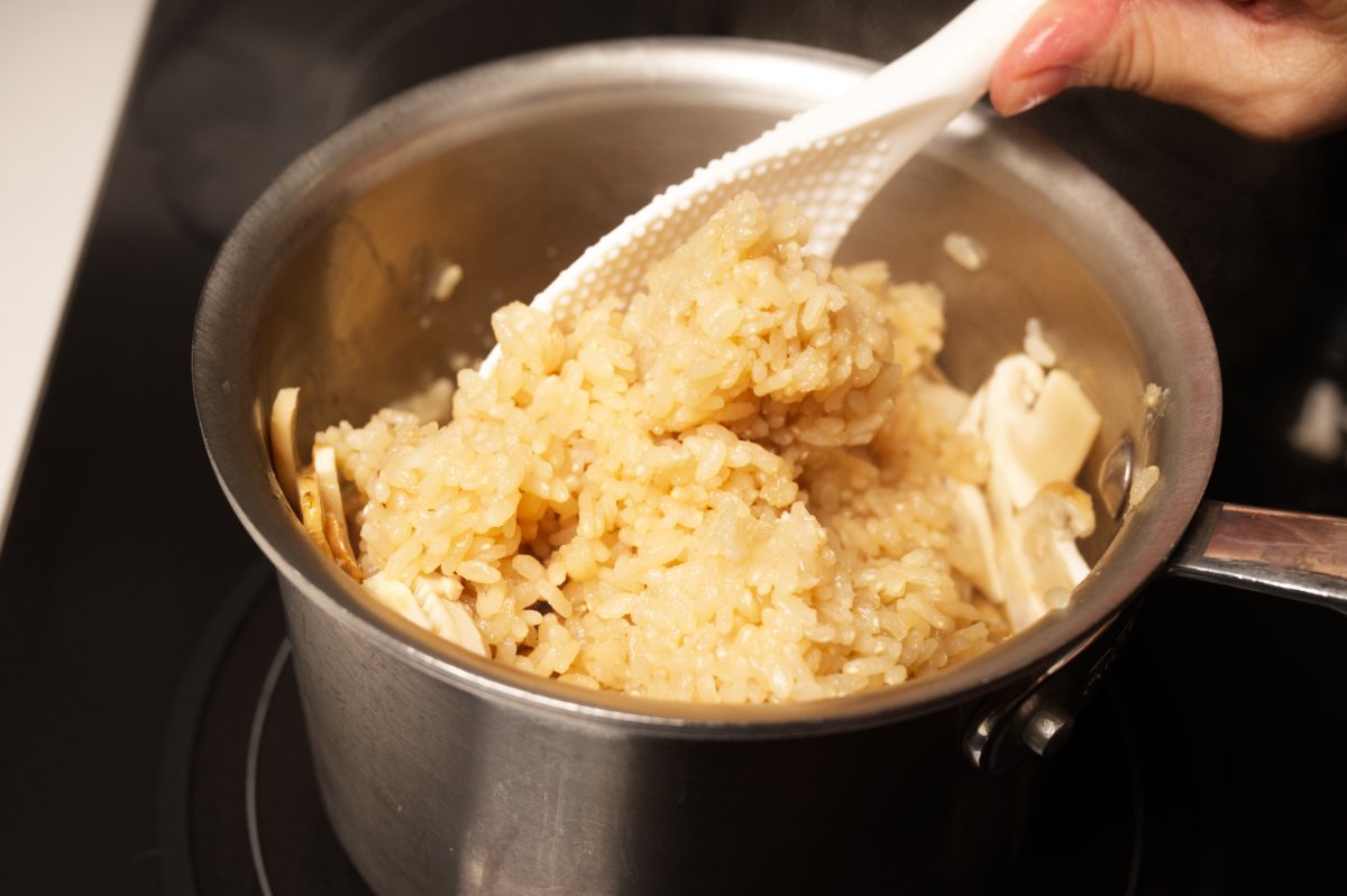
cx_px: 674
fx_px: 1720
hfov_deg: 42.8
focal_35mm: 46
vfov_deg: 29.2
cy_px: 448
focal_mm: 46
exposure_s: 1/1600
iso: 1000
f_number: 7.1
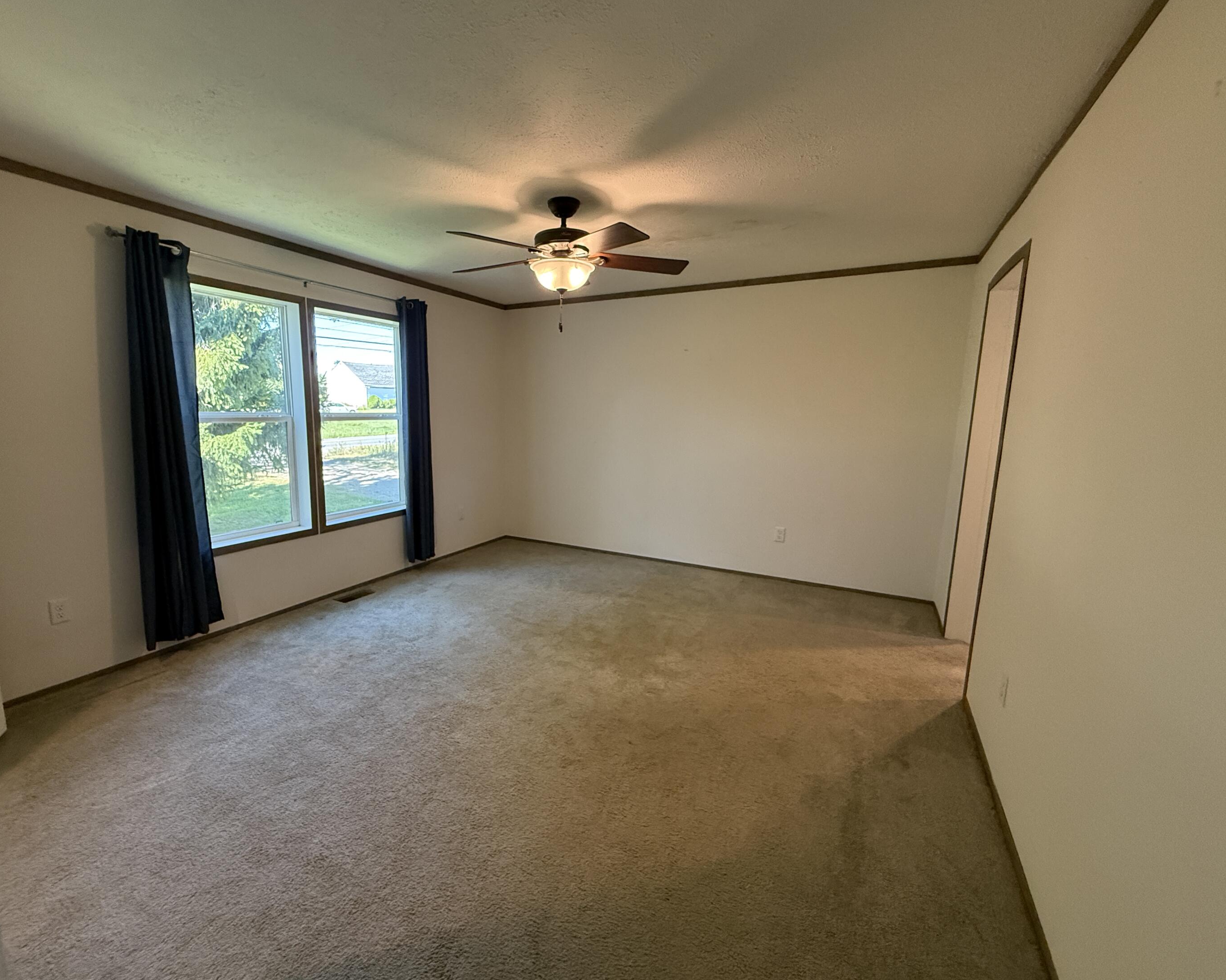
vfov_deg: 84.0
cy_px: 494
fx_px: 544
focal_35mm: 15
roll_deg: -0.9
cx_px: 563
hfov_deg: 96.6
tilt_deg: -7.1
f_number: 2.2
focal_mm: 2.22
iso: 400
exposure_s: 1/120
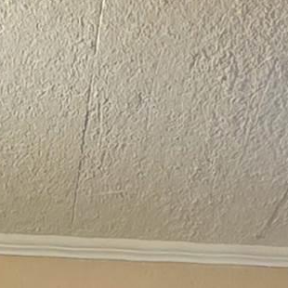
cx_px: 198
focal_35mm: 114
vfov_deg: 11.6
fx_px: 1073
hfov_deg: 15.2
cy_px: 753
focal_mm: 2.2
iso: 200
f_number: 1.9
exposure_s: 1/60
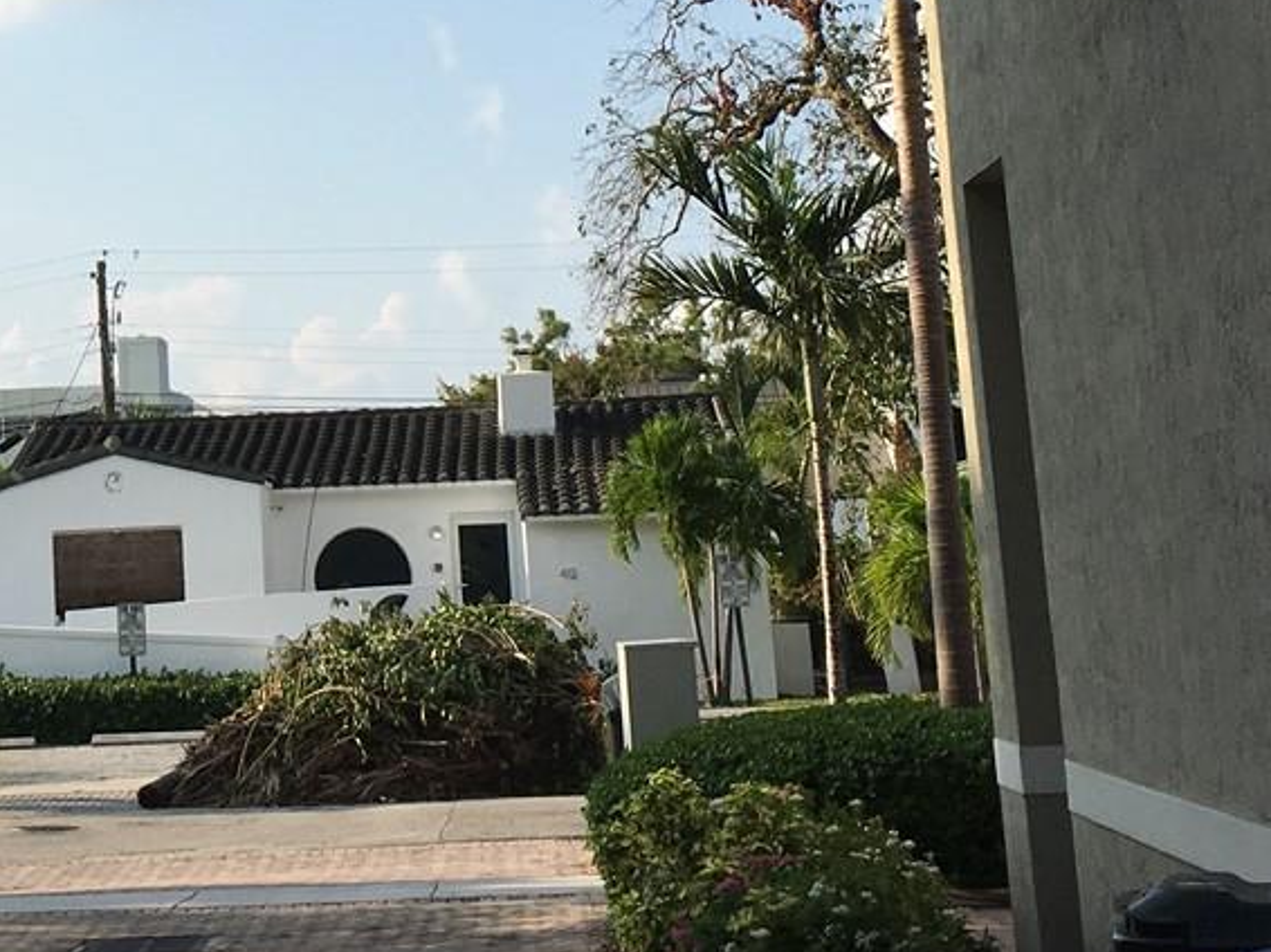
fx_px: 3010
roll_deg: +1.7
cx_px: 67
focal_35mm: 82
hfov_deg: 23.1
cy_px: -85
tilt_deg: +11.7
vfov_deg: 17.4
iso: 25
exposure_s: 1/1508
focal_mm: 4.15
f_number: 2.2
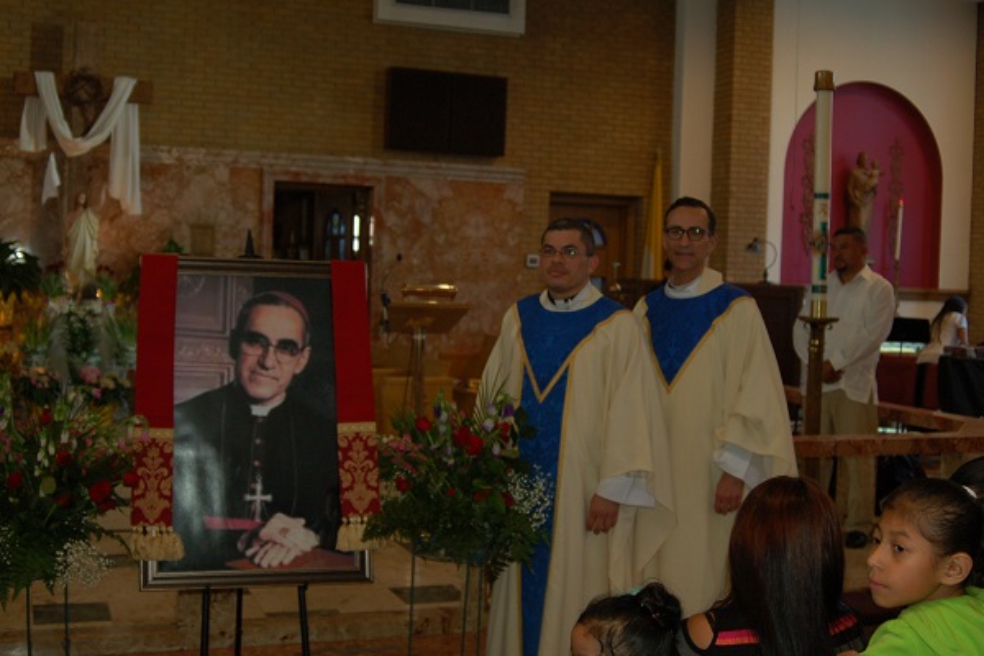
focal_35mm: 42
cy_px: 328
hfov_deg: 46.4
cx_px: 492
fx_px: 1148
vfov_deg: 31.9
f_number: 3.3
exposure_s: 1/60
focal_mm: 28
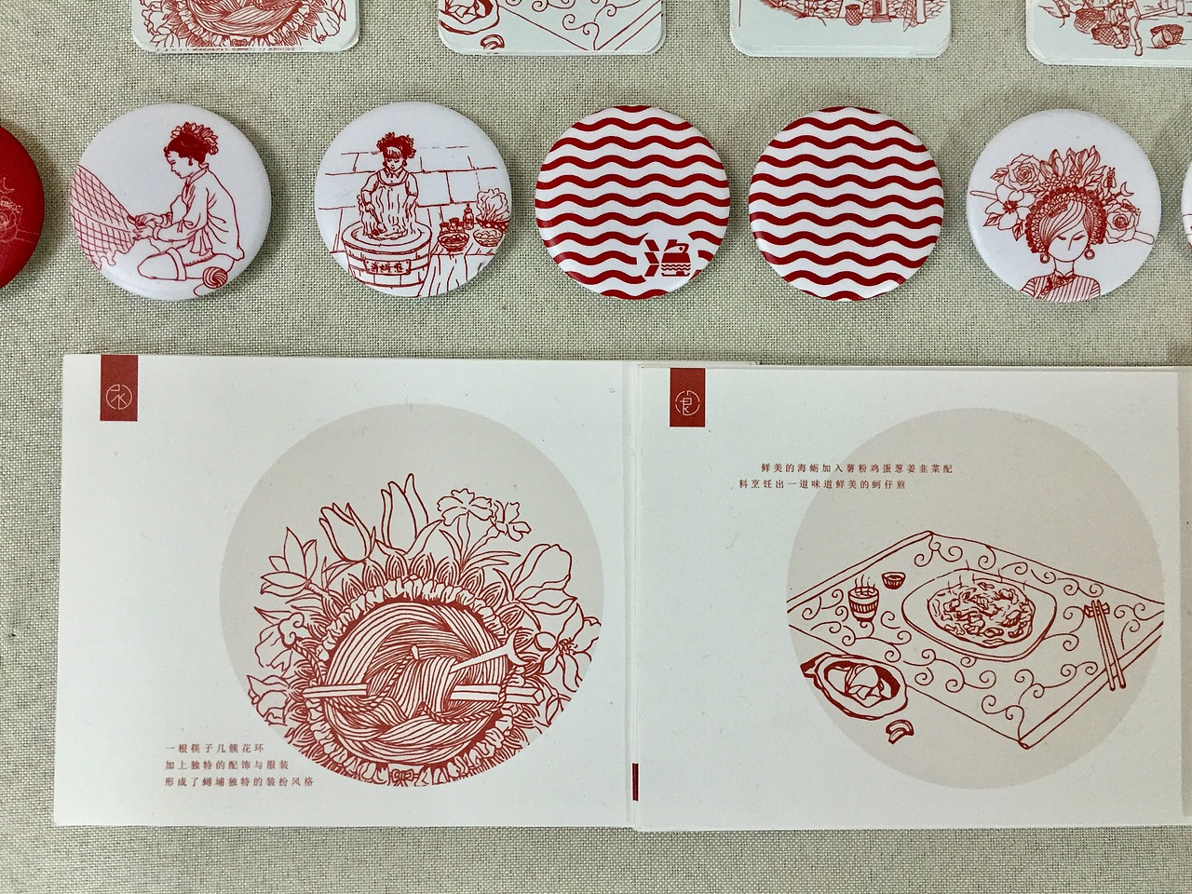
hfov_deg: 61.7
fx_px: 999
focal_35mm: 29
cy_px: 447
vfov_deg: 48.2
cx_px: 596
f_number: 2.2
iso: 160
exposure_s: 1/33
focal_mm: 4.15
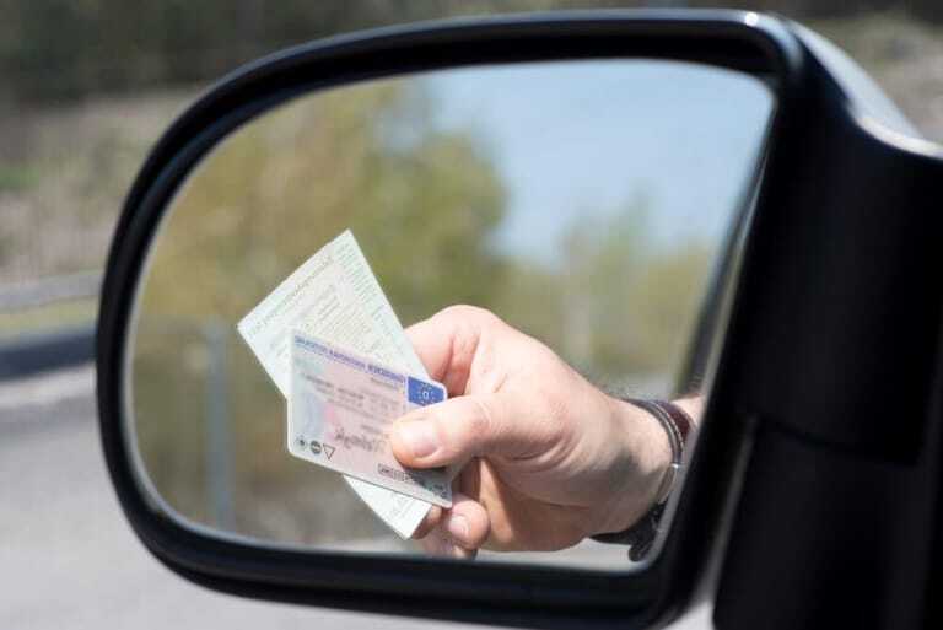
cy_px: 315
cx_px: 472
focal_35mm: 100
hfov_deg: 20.4
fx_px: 2621
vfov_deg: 13.7
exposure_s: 1/500
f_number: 11
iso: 400
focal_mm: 100
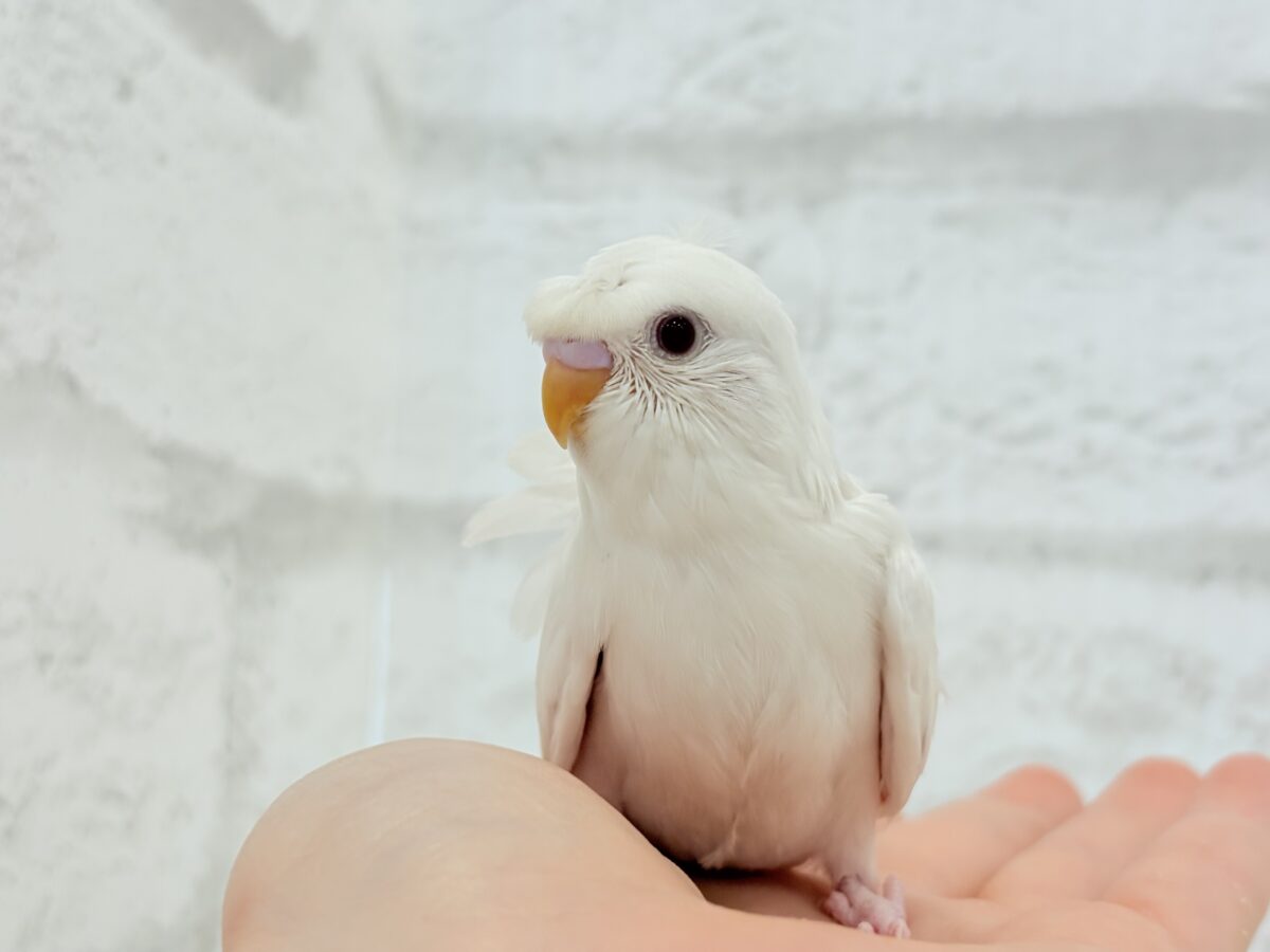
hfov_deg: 36.8
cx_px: 635
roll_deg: -2.8
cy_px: 476
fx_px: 1908
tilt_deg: +7.6
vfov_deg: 28.0
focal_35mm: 52
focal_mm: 5.96
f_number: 1.6
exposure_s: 1/178
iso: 80
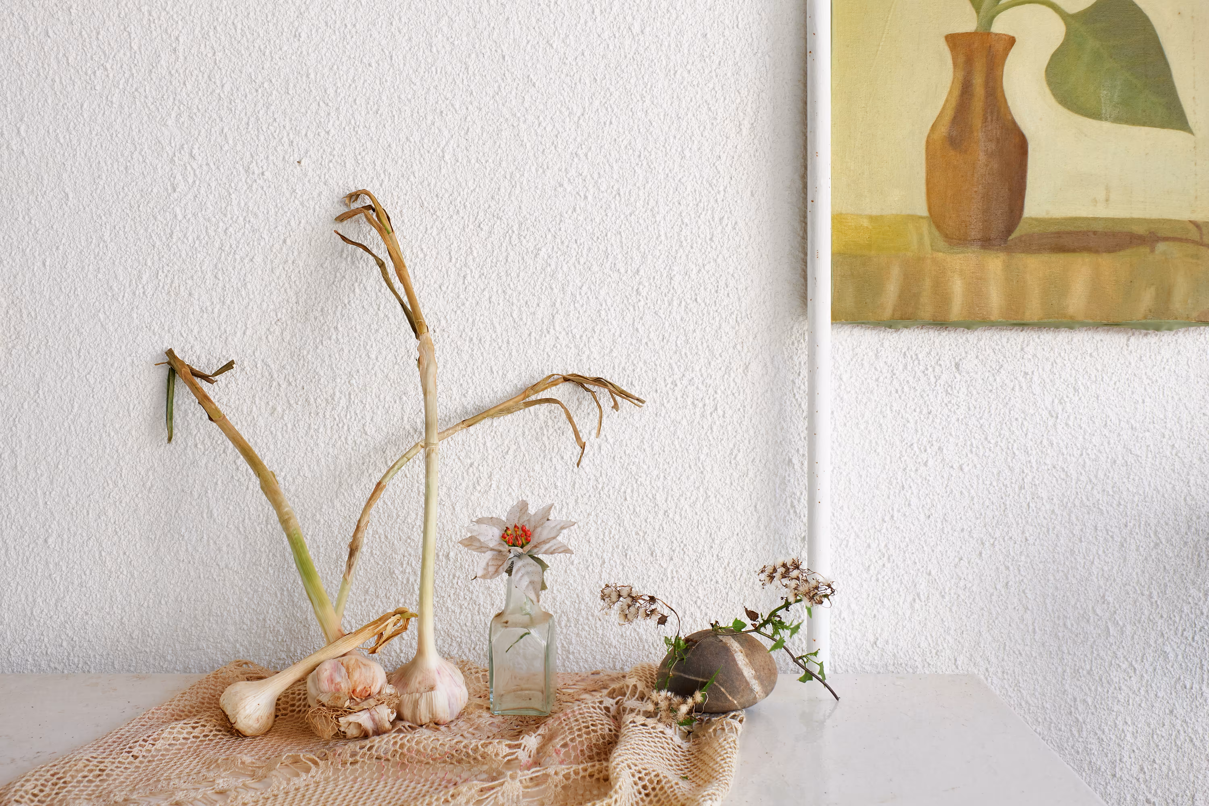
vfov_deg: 37.9
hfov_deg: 54.4
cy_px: 403
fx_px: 1175
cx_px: 604
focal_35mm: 35
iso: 250
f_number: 8
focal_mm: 23.4
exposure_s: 3.5
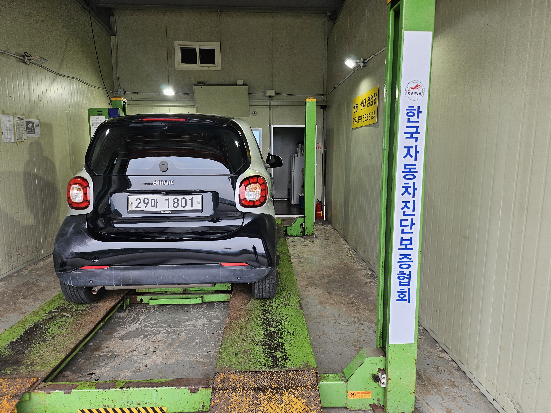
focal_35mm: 24
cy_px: 206
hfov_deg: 71.6
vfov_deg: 56.8
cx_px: 276
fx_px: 382
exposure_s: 1/200
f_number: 1.8
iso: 50
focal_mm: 5
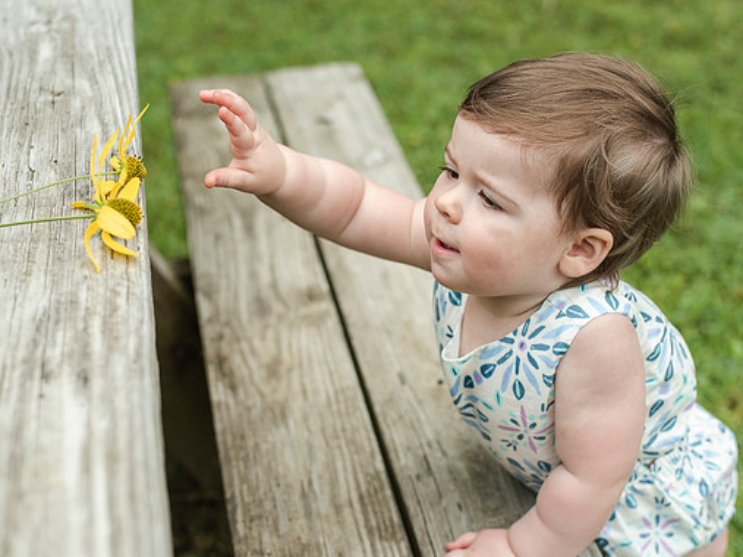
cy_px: 278
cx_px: 365
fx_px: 1180
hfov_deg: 34.9
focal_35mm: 55
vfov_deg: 26.5
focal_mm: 50
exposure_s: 1/2500
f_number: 3.5
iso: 640
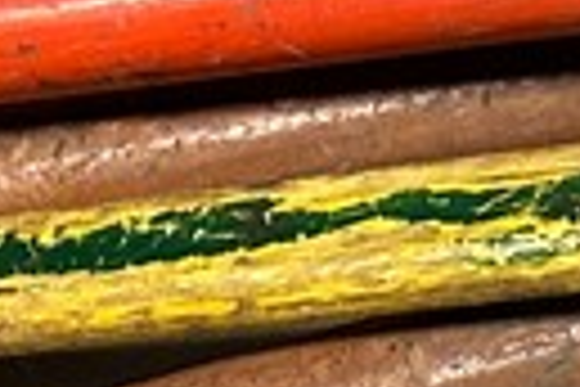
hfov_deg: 9.6
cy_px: 1598
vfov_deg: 5.5
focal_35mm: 215
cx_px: 328
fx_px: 3464
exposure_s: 1/60
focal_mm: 5.7
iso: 250
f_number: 1.5
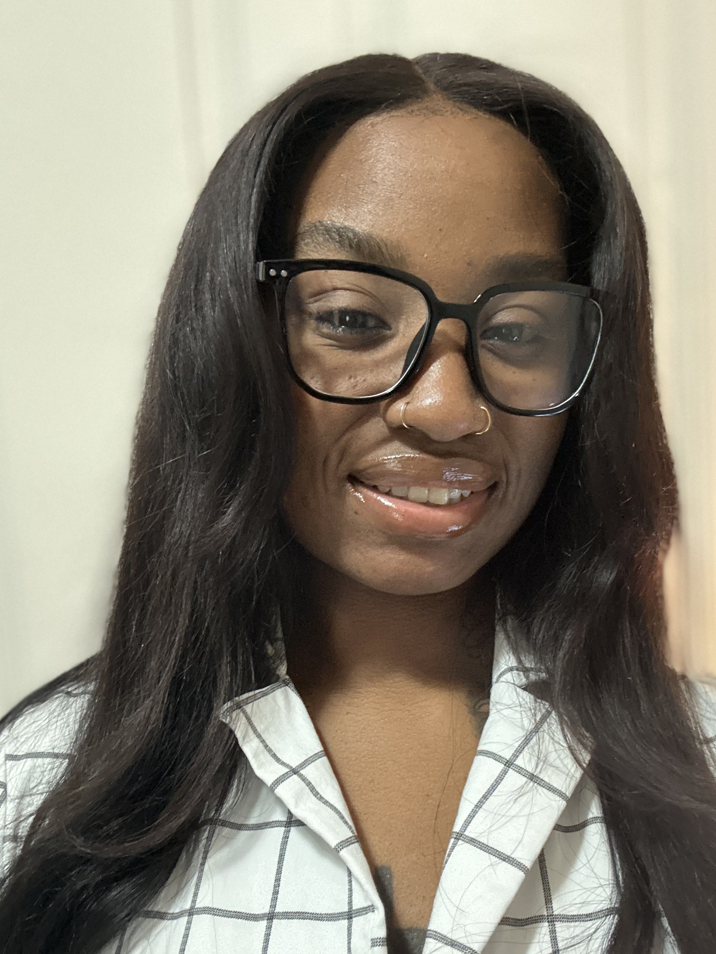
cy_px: 534
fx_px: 938
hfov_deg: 41.8
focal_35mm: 34
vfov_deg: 53.8
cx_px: 393
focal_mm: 2.69
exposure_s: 1/30
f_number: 1.9
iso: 400
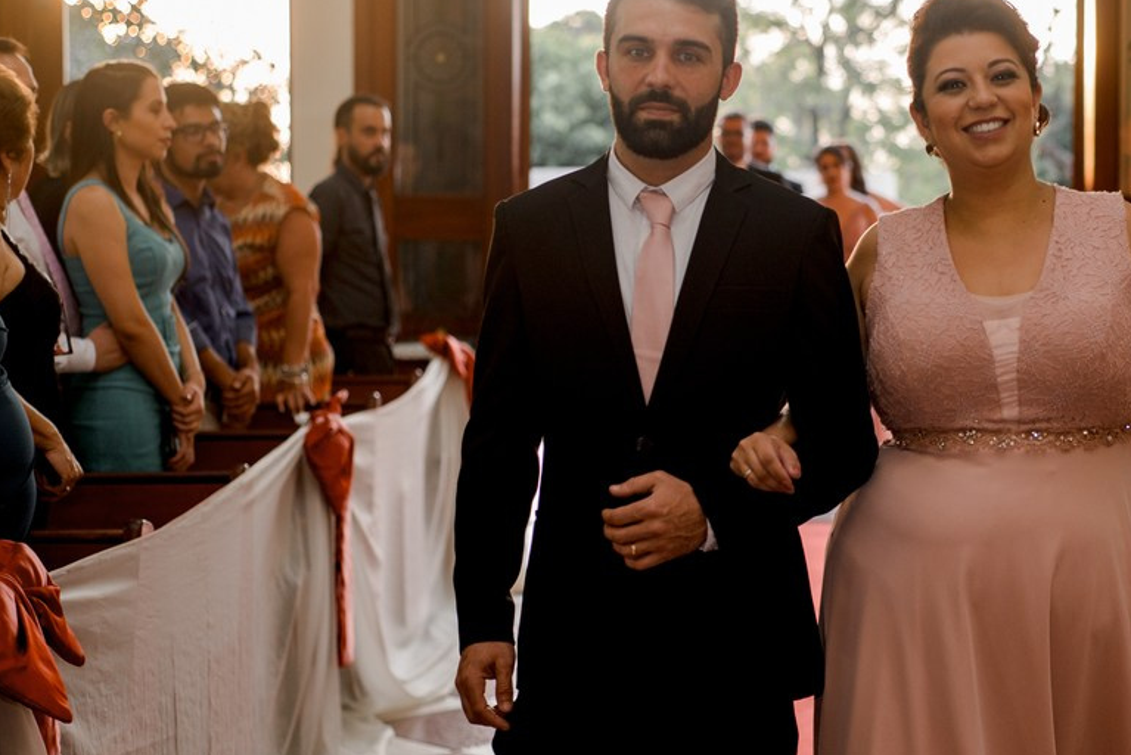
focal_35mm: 81
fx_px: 2546
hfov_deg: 24.8
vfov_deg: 16.9
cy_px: 293
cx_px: 824
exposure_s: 1/160
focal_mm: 50
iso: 500
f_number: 2.8
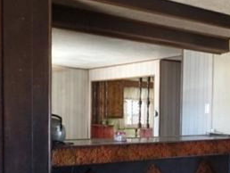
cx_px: 204
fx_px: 379
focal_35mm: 57
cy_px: 135
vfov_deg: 25.3
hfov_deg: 32.2
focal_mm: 4.1
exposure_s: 1/15
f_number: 2.8
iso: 400
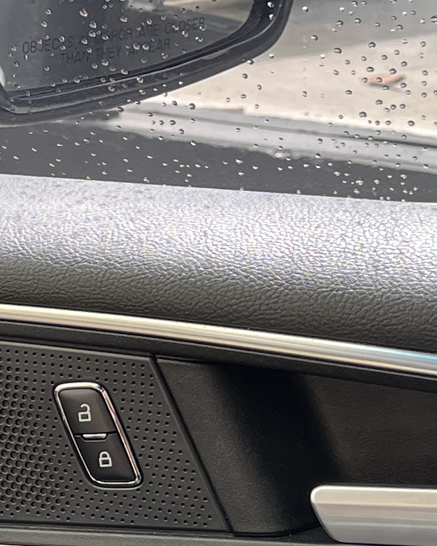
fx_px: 2053
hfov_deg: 11.1
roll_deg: +0.9
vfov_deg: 14.8
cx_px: -408
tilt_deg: -23.2
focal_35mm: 127
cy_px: 596
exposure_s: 1/122
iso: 64
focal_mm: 5.1
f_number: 1.6
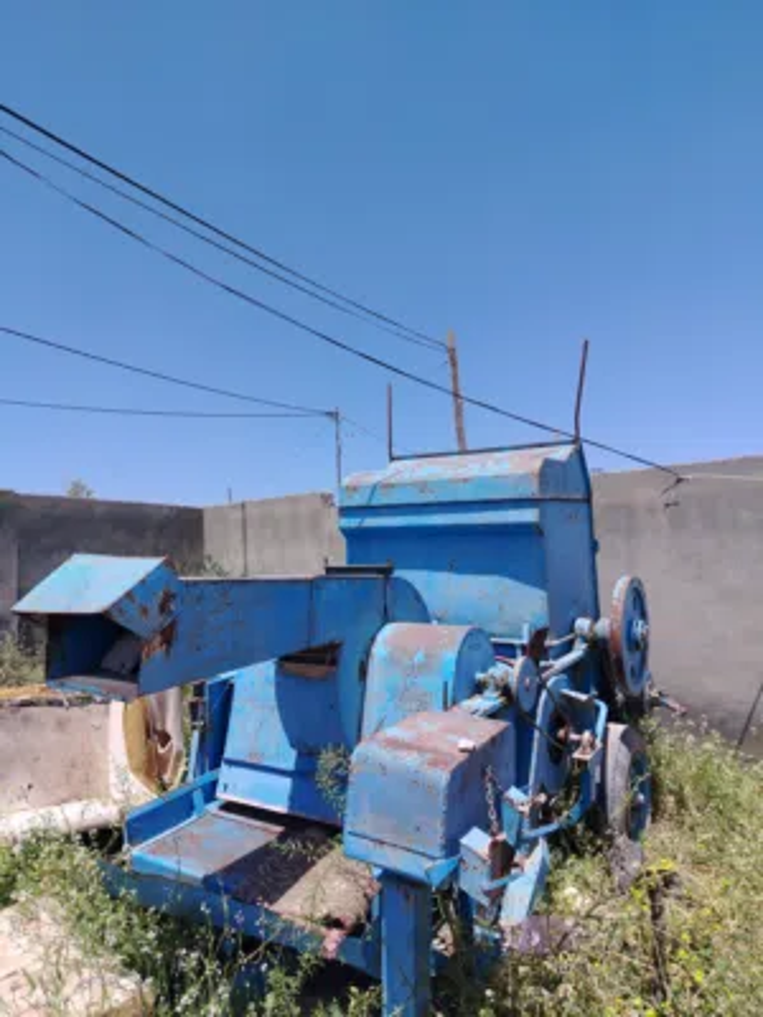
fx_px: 705
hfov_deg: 56.8
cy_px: 508
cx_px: 382
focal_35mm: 24
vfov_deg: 71.6
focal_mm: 5.25
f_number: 1.75
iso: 100
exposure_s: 1/885
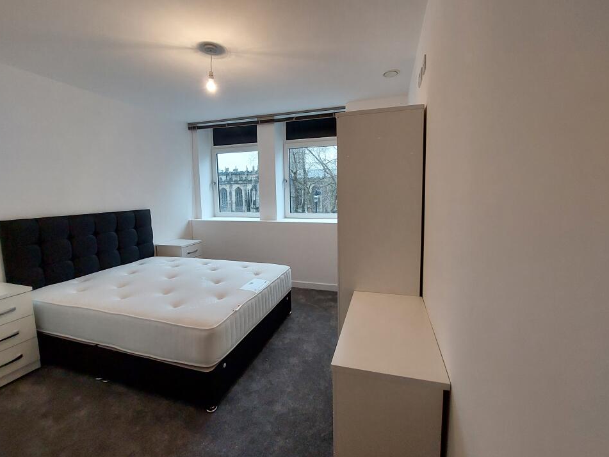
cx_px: 308
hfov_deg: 102.1
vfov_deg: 85.6
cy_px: 215
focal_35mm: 14
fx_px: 246
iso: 160
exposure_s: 1/50
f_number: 2.2
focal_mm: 1.74
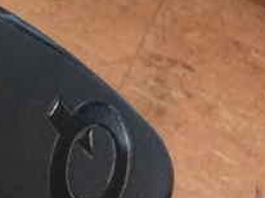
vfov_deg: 7.8
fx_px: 1422
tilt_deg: -56.2
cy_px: -108
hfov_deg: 8.9
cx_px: -491
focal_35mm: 186
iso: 80
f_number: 2.4
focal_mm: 3.3
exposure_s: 1/24
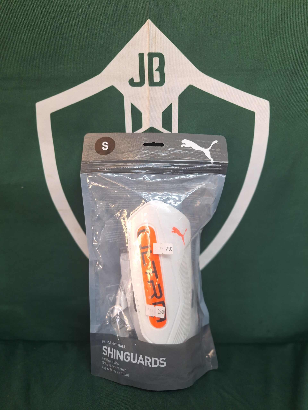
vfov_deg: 73.9
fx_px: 273
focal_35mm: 23
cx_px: 154
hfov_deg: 58.9
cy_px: 205
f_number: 1.8
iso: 80
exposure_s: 1/50
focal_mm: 5.54
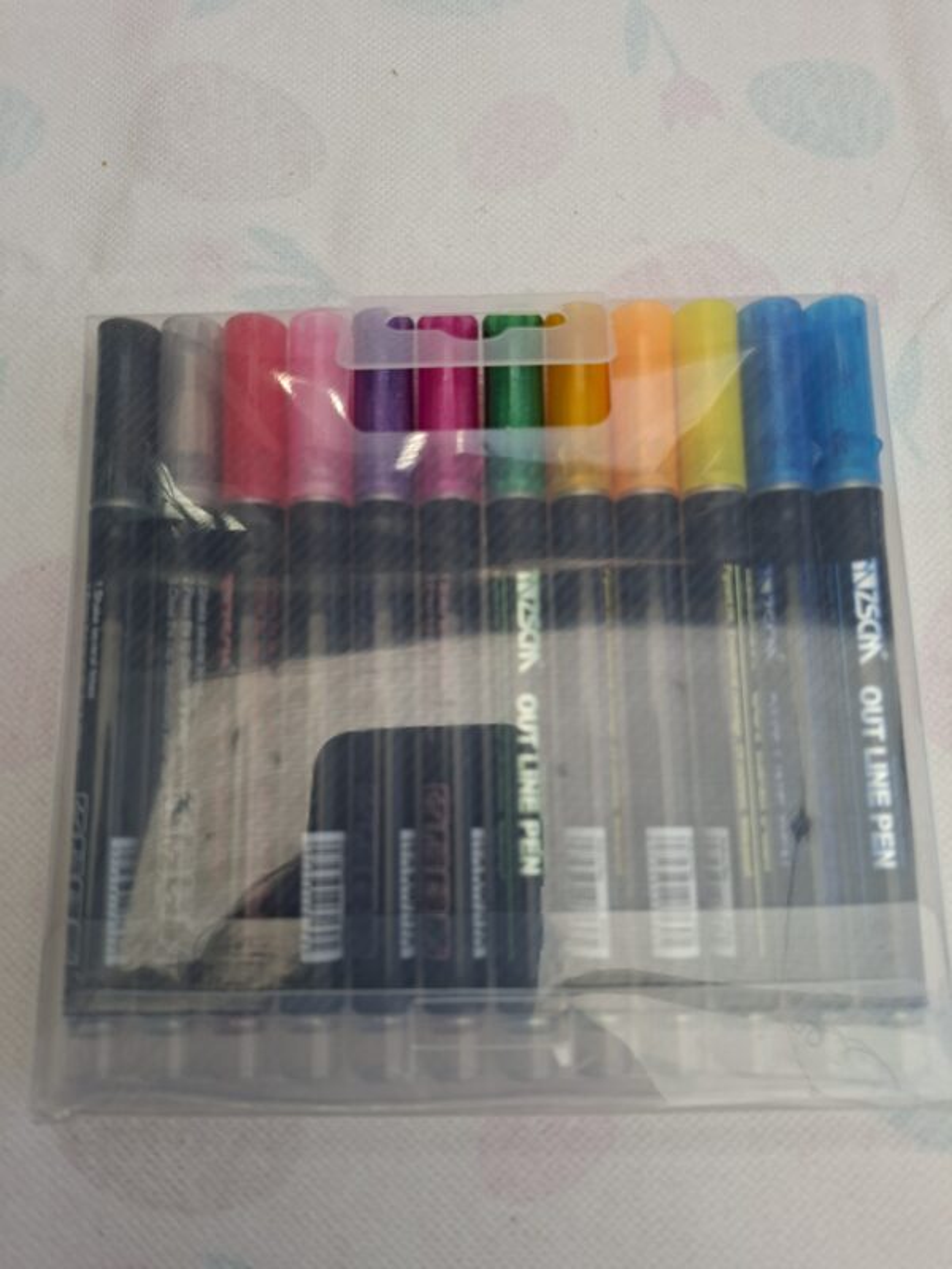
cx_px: 476
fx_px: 843
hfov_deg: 58.9
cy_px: 634
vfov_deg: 73.9
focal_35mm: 23
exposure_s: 1/298
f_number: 1.8
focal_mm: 5.54
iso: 50
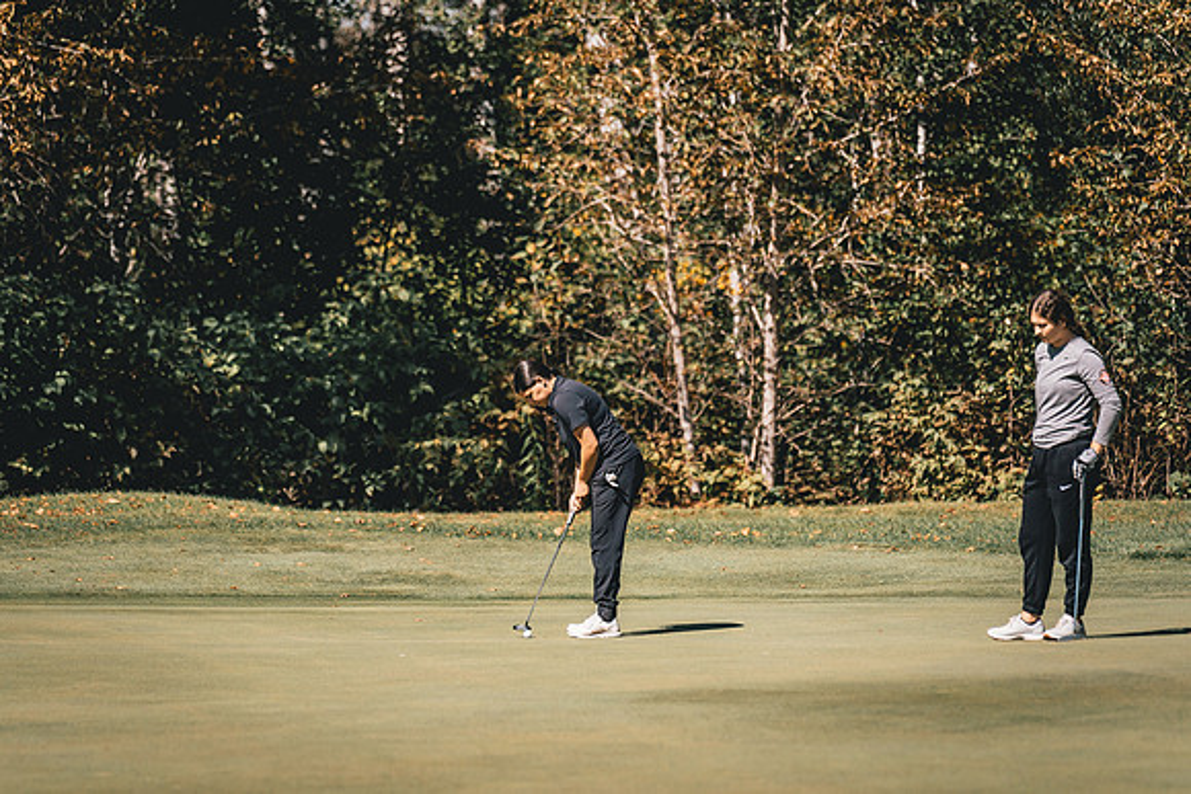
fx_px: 6747
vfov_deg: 6.7
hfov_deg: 10.1
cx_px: 533
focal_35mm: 204
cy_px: 483
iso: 400
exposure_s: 1/8000
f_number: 2.8
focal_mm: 150
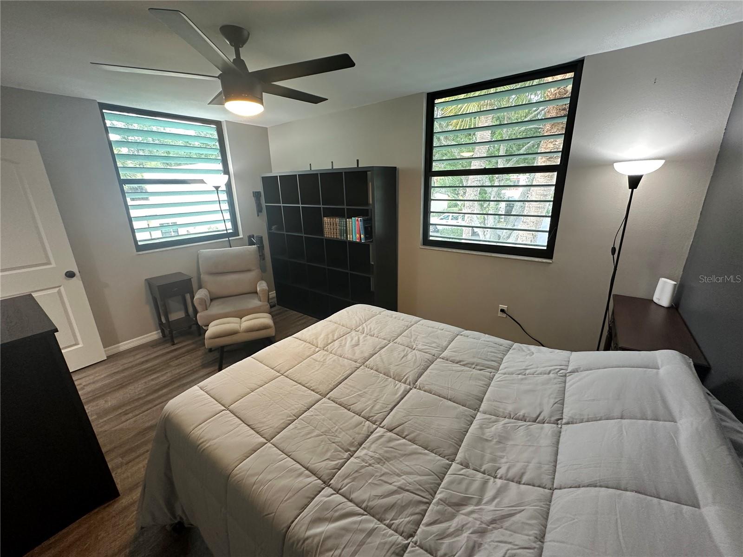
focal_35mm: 14
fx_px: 300
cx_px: 372
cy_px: 278
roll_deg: +1.2
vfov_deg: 85.7
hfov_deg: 102.1
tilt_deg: -16.8
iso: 250
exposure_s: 1/60
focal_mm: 2.22
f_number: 2.2
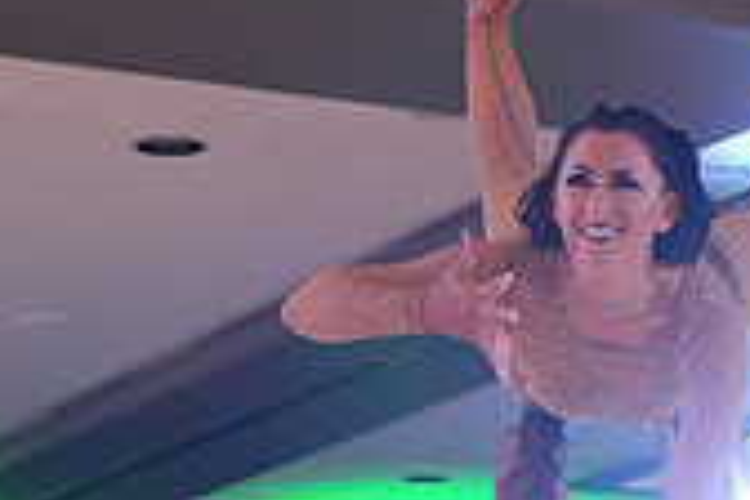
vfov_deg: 7.8
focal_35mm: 169
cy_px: 951
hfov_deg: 12.1
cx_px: 609
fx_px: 3521
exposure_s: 1/400
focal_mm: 49
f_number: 4
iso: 4000
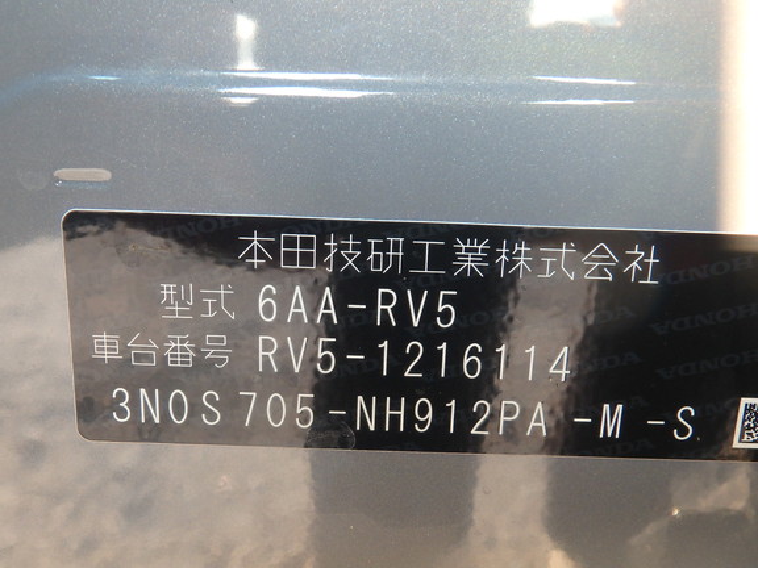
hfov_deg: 51.4
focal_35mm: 36
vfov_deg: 39.7
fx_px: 788
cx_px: 379
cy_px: 284
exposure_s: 1/40
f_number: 5
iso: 250
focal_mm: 6.4
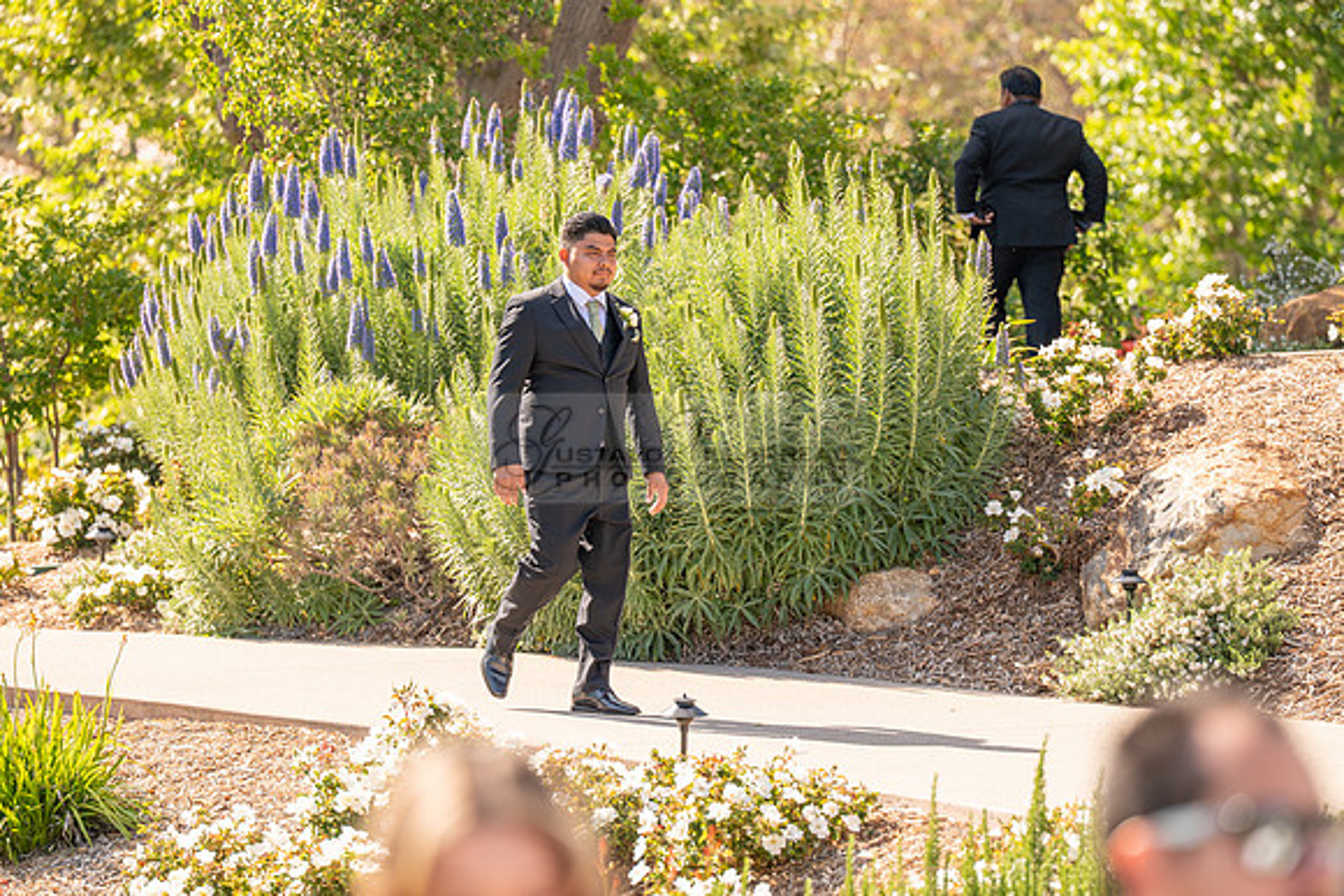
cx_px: 672
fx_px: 7468
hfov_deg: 10.3
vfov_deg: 6.9
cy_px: 448
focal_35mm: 200
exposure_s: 1/800
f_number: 4.5
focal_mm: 200
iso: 200
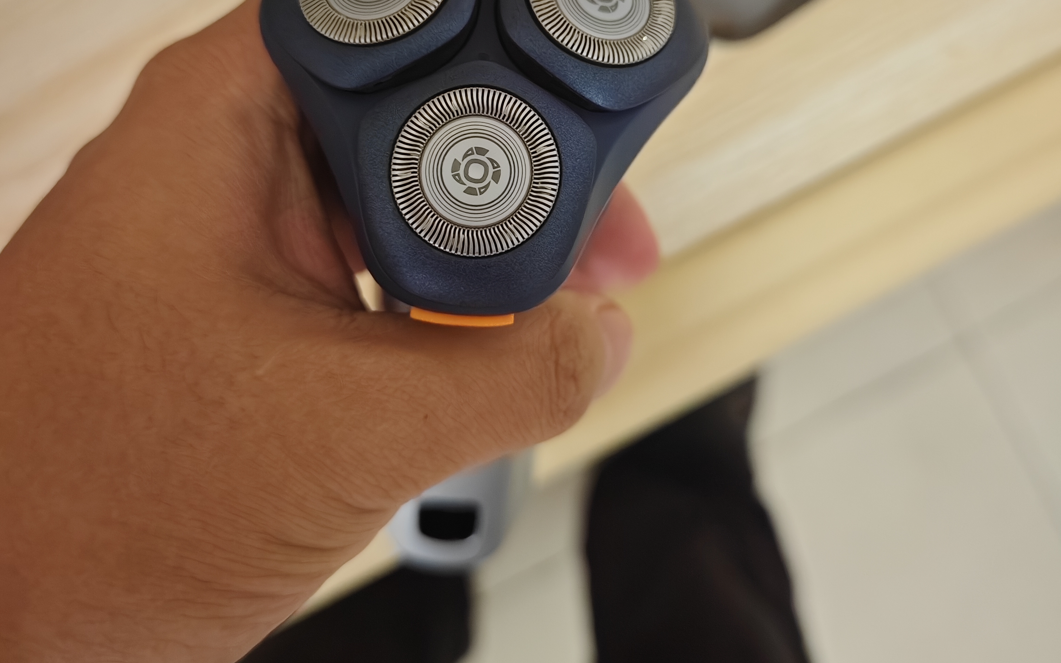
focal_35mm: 33
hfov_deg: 58.1
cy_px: 149
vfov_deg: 37.2
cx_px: 533
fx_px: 954
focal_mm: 6.45
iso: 6013
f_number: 1.68
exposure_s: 1/347
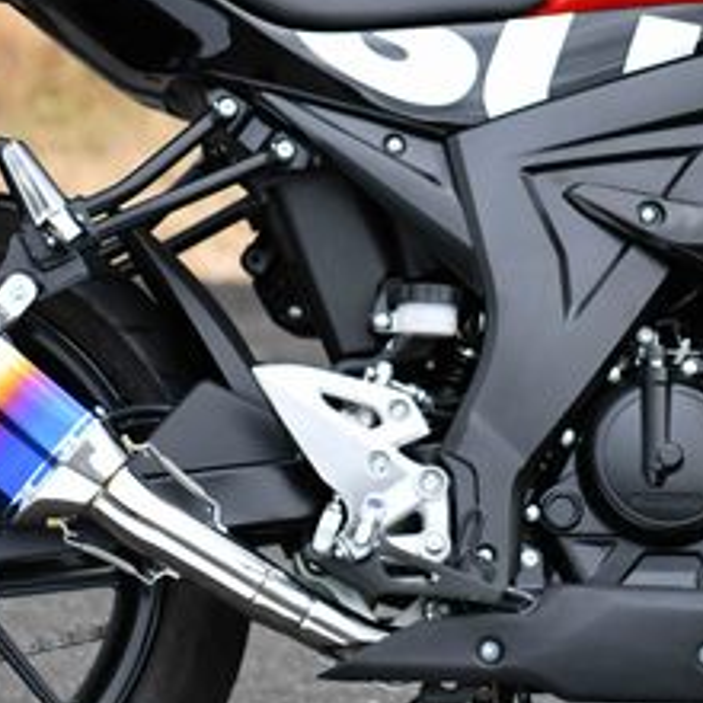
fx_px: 4963
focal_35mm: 216
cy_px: 113
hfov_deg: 8.1
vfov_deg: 8.1
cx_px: 569
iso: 3200
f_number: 2.8
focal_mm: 70
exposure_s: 1/4000
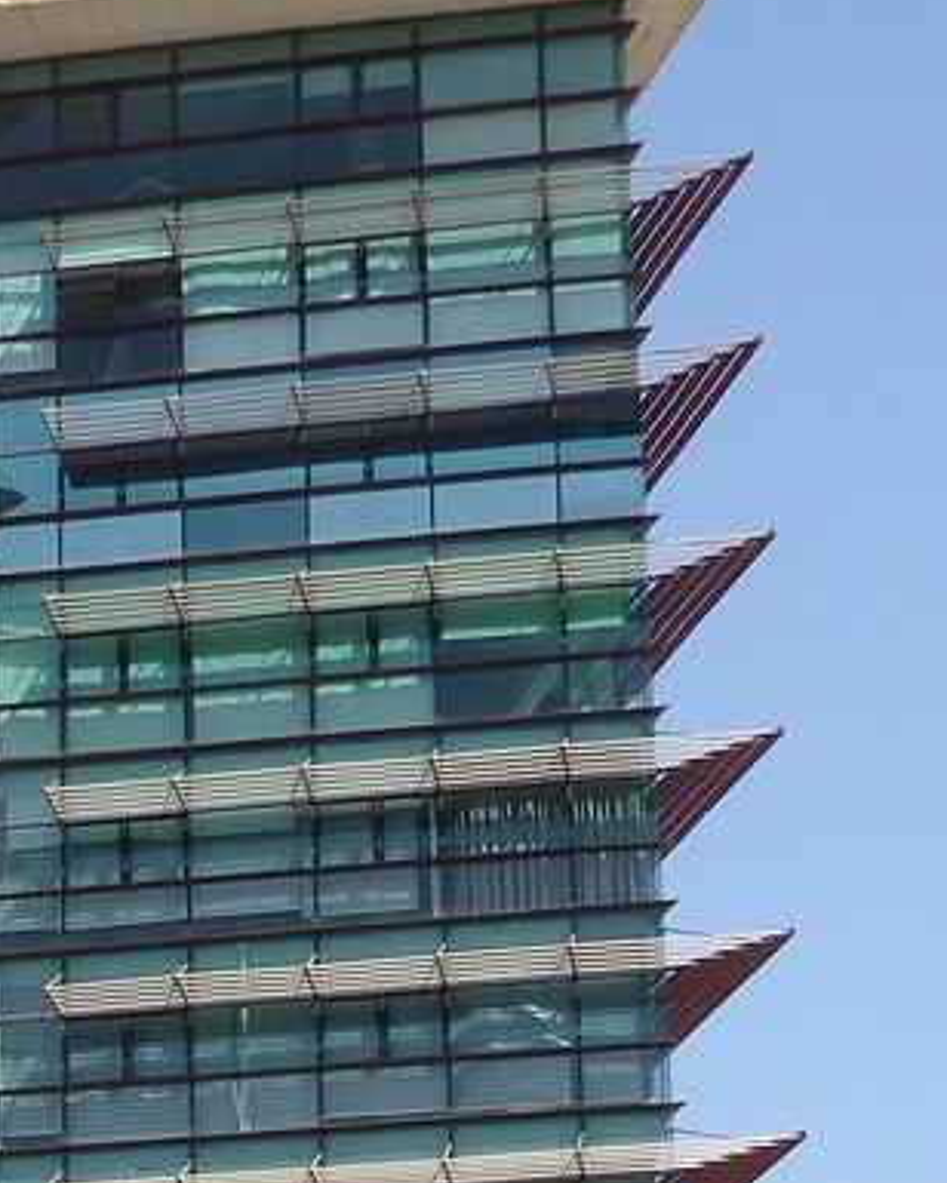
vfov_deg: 13.4
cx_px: 163
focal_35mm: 138
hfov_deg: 11.1
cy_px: 1622
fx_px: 4835
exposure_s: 1/640
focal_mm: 5.8
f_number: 3.6
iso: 80
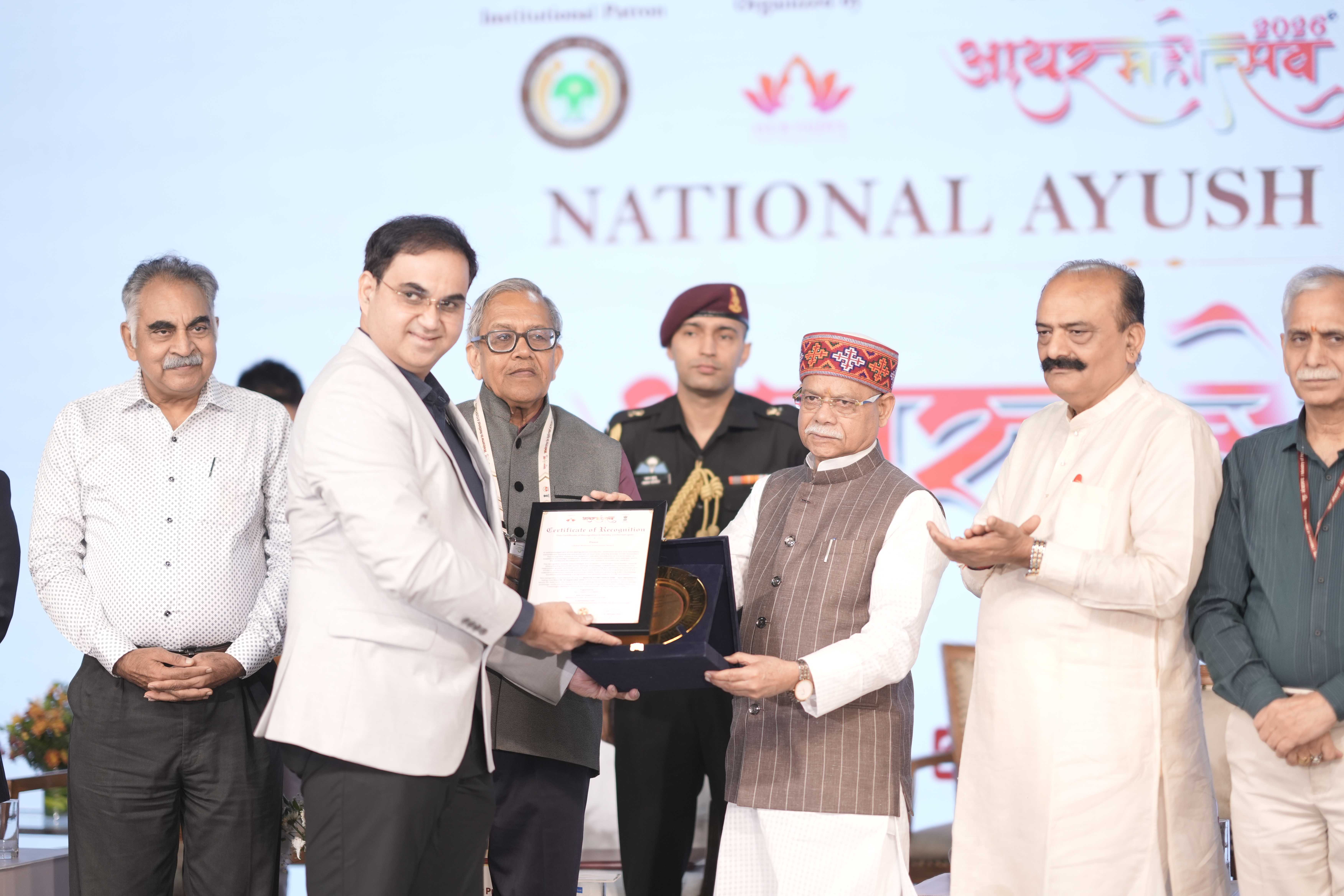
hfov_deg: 23.9
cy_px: 448
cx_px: 672
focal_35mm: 85
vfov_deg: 16.1
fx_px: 3173
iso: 500
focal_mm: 85
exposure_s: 1/500
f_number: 1.4
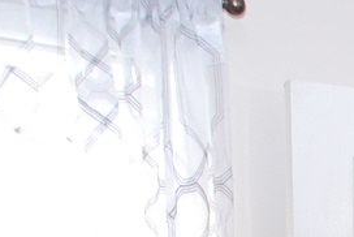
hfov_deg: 13.5
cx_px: 701
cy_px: 725
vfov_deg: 8.7
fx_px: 1279
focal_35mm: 130
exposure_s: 1/100
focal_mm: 11.5
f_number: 5
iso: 200
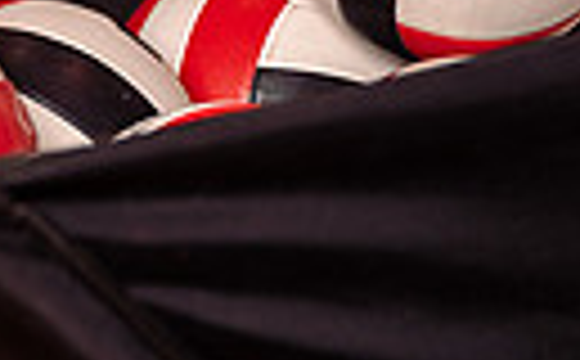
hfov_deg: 10.2
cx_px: -36
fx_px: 3202
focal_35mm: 203
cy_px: -572
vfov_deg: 6.1
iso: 125
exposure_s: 1/200
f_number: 4.5
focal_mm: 57
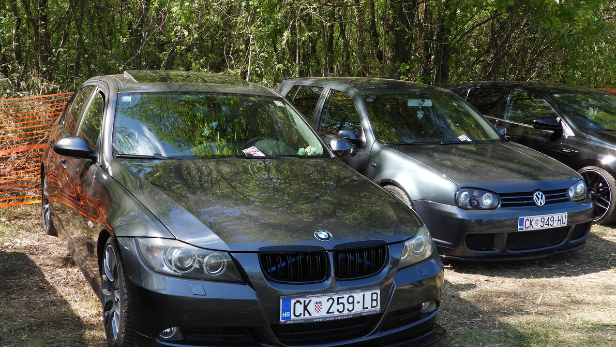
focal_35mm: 45
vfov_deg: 26.5
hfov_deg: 45.5
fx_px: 735
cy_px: 201
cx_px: 310
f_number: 3.2
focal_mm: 7.4
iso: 100
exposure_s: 1/250
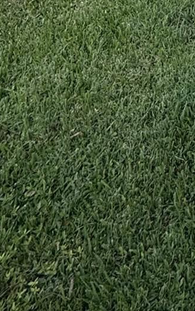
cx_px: 397
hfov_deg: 15.6
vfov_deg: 18.6
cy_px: -323
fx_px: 552
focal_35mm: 65
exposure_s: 1/309
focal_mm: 2.22
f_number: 2.2
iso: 40
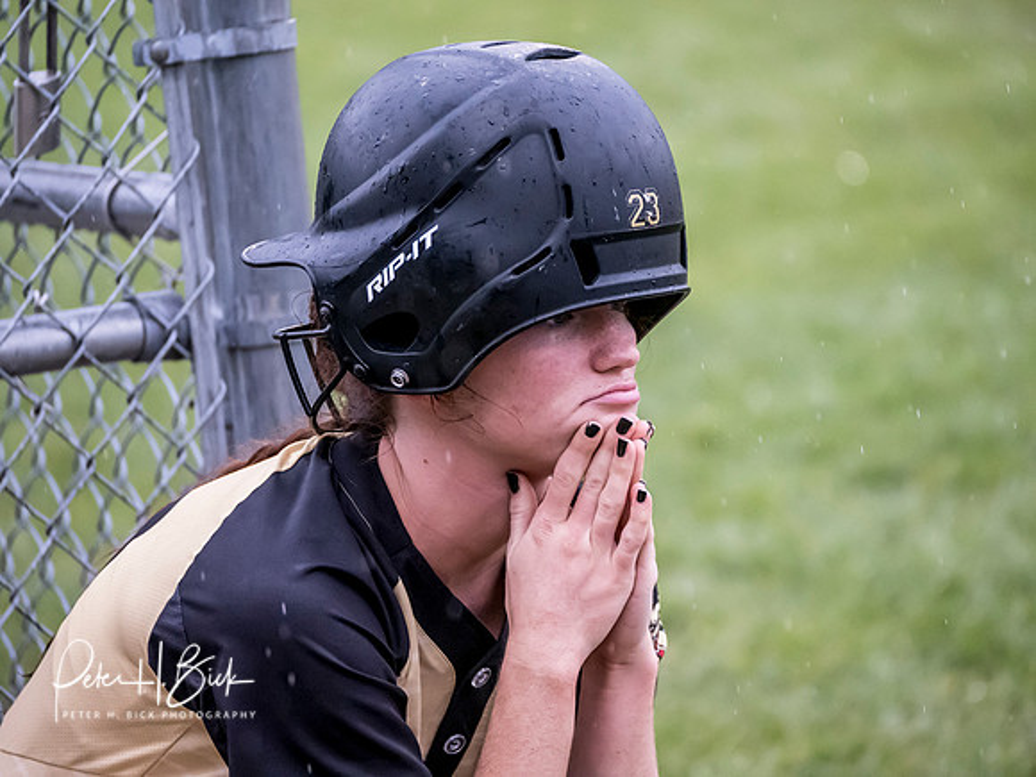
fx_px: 10086
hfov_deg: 5.9
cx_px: 518
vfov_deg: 4.4
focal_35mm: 337
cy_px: 388
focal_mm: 168
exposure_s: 1/1000
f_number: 3.9
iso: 4000
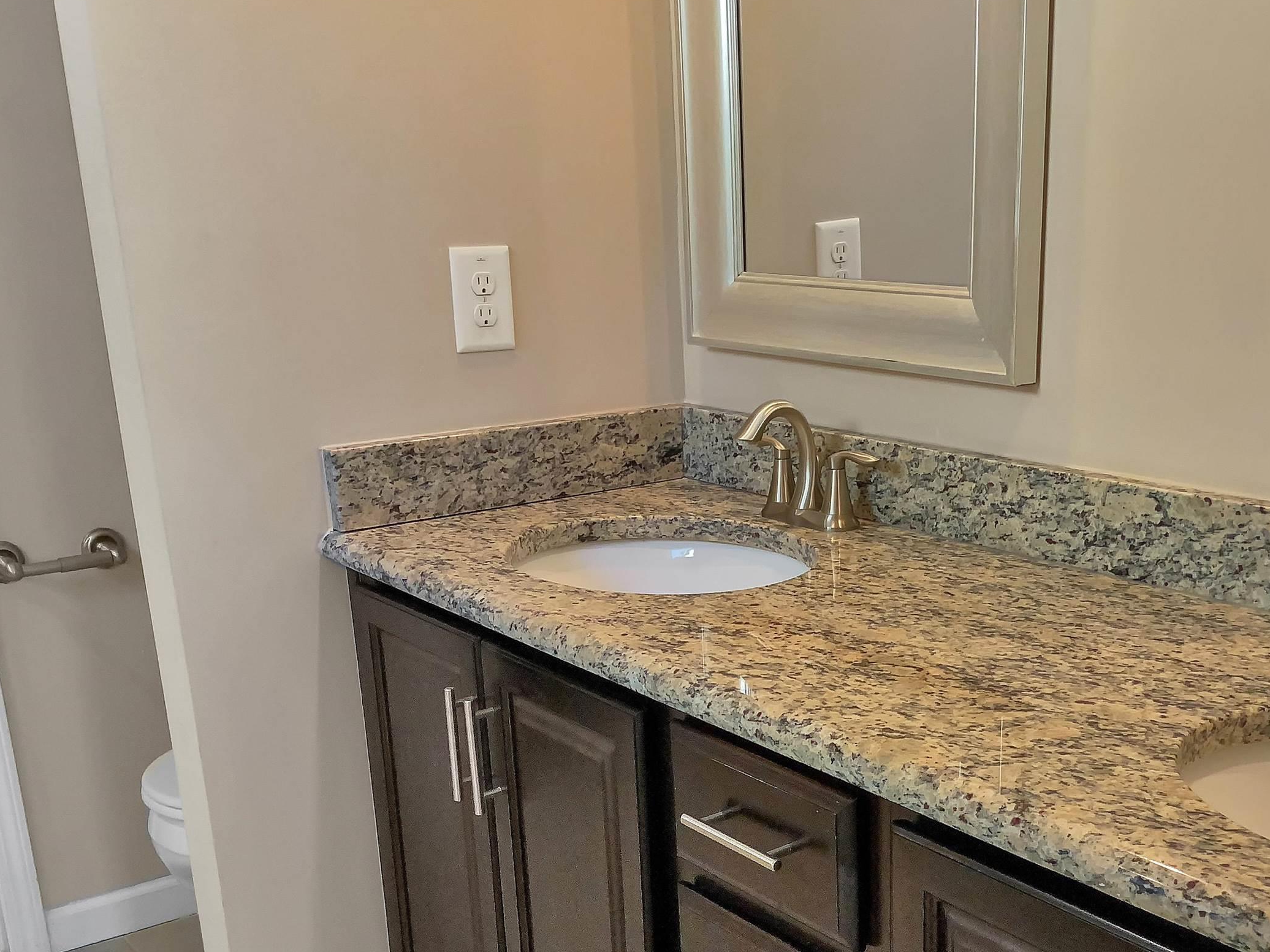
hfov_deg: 43.7
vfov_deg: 33.0
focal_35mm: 43
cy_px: 697
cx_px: 733
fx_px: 1577
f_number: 1.8
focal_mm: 3
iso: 80
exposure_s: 1/60
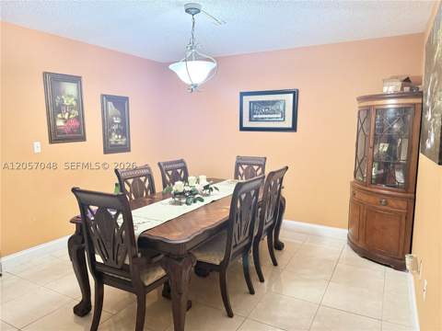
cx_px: 221
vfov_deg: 56.8
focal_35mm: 24
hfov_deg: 71.6
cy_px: 166
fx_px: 306
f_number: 1.78
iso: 500
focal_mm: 6.76
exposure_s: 1/60
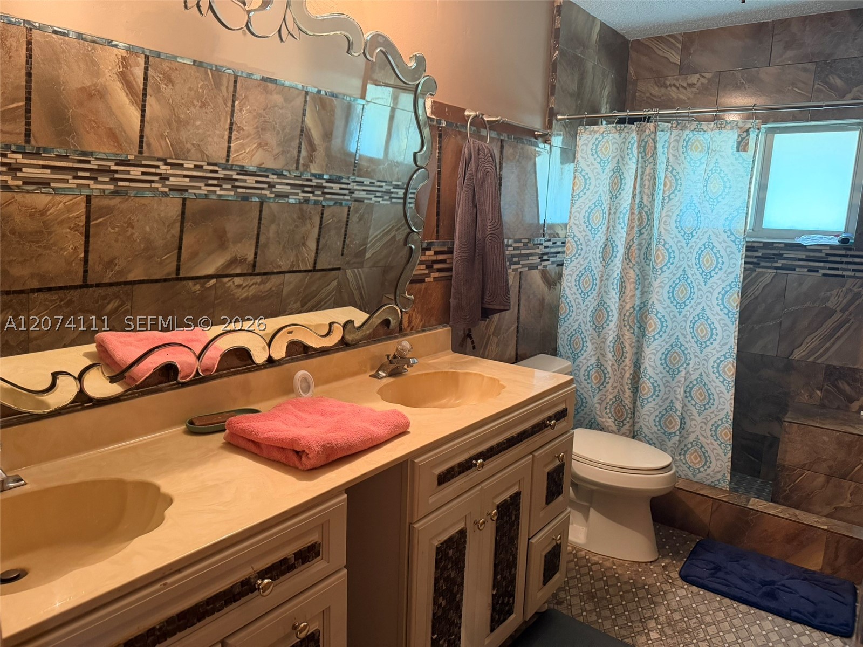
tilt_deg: -9.4
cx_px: 432
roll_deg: -1.6
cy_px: 324
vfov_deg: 56.8
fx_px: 598
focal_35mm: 24
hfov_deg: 71.6
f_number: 1.78
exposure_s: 1/60
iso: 640
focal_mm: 6.76
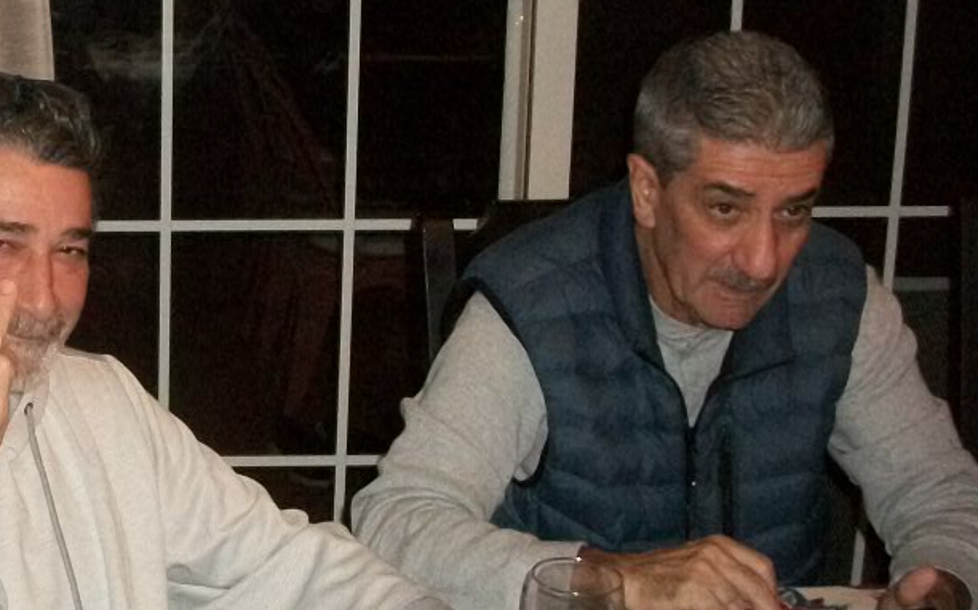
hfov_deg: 27.1
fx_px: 1892
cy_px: 217
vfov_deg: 18.3
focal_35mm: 71
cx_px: -37
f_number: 2.9
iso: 400
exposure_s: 1/125
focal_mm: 5.7
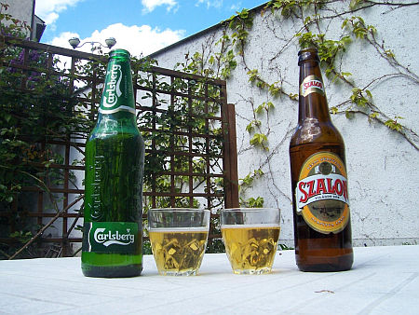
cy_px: 158
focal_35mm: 34
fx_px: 412
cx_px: 210
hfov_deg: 53.9
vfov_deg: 41.8
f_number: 5.6
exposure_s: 1/180
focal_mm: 5.6
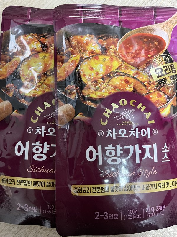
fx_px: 177
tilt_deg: -84.7
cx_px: 88
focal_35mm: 26
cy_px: 118
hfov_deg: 53.1
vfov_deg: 67.3
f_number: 1.6
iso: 400
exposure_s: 1/60
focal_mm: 5.1
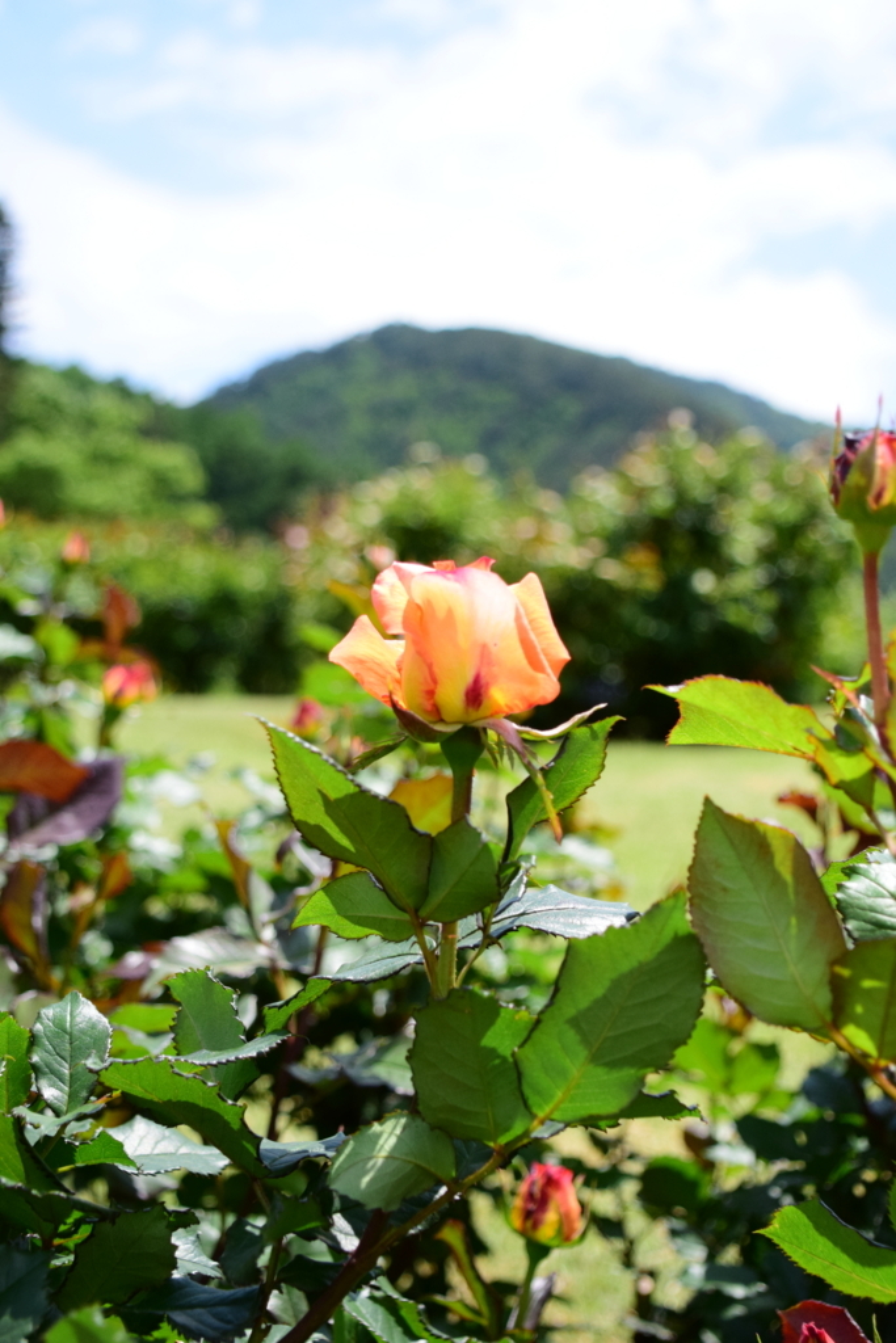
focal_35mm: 57
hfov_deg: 23.8
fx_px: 2127
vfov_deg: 35.0
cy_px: 672
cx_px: 448
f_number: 5
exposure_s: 1/4000
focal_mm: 38
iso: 1000
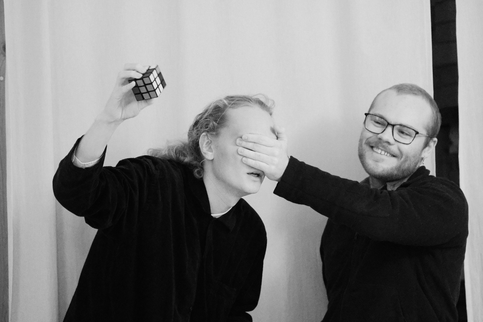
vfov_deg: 6.7
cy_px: 161
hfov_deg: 10.0
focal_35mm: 206
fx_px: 2764
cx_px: 242
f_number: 5
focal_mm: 137
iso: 12800
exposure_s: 1/125
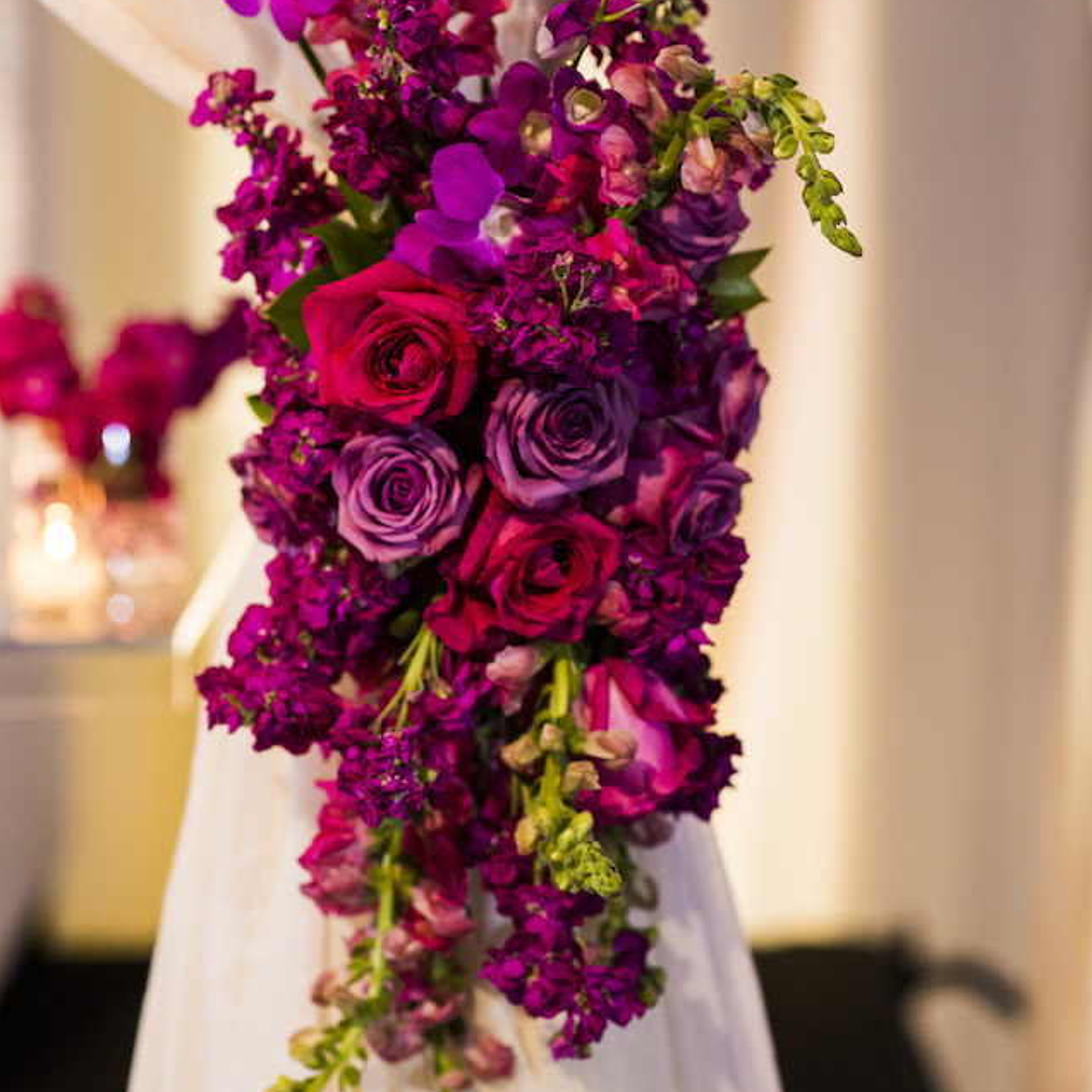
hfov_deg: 16.0
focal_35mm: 109
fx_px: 3890
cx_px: 546
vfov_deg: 16.0
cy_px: 442
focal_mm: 85
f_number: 2.8
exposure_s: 1/125
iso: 1250
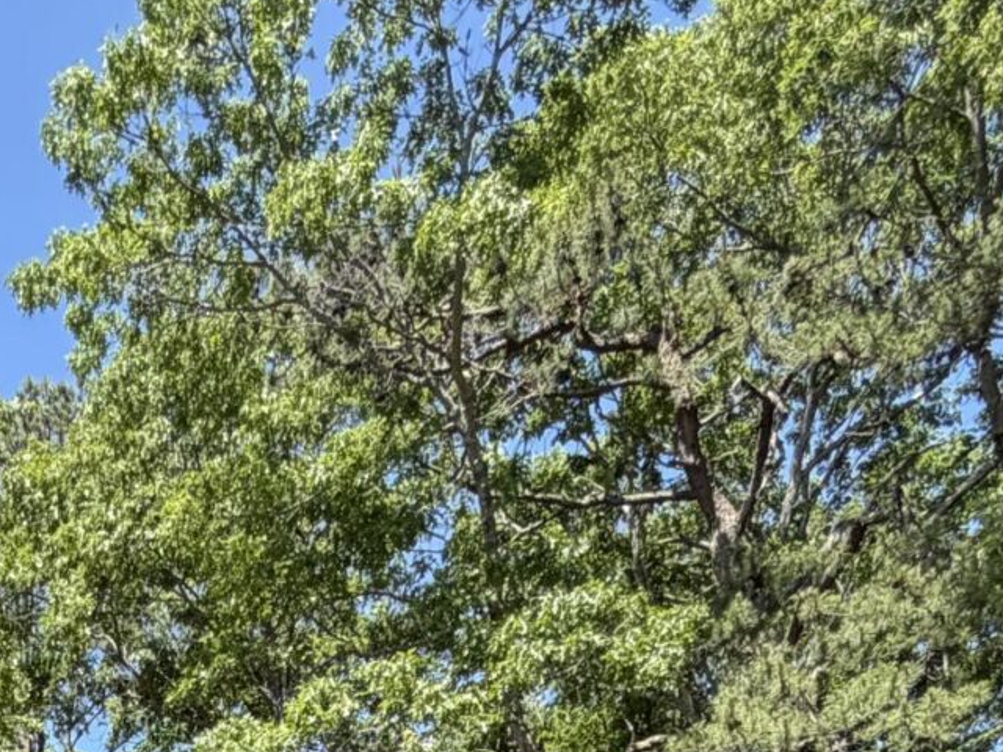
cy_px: 1471
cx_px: -69
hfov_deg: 31.0
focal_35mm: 56
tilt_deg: -0.8
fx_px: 1623
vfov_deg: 18.3
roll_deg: +2.8
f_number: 2.2
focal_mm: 2.22
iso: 40
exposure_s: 1/607
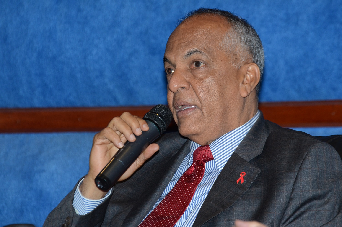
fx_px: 3128
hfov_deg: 6.3
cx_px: 171
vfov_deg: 4.1
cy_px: 114
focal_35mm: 330
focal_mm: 220
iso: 800
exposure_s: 1/125
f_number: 7.1
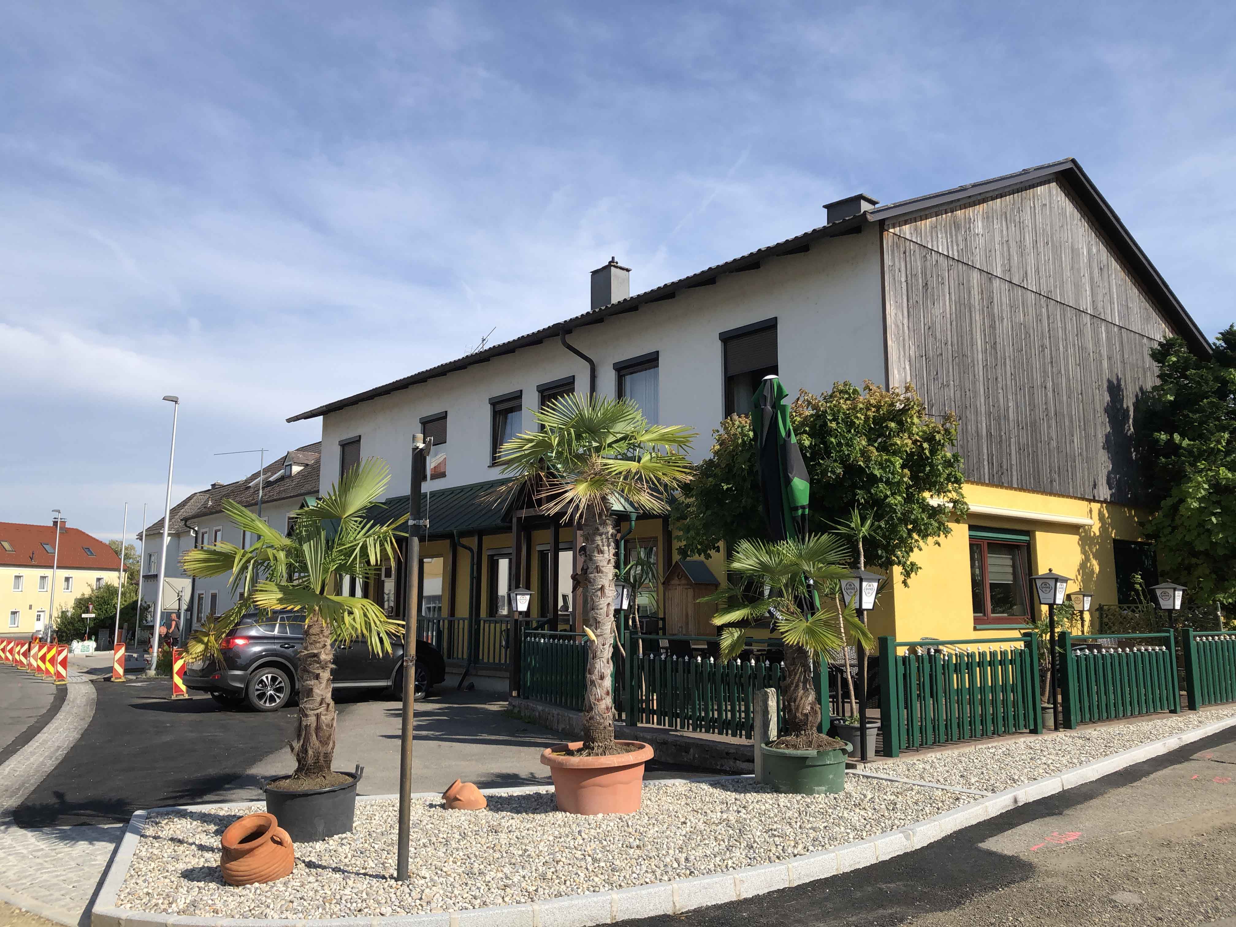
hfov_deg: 63.4
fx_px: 1000
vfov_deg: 49.7
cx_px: 618
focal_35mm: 28
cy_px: 464
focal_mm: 3.99
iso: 20
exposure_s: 1/2000
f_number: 1.8
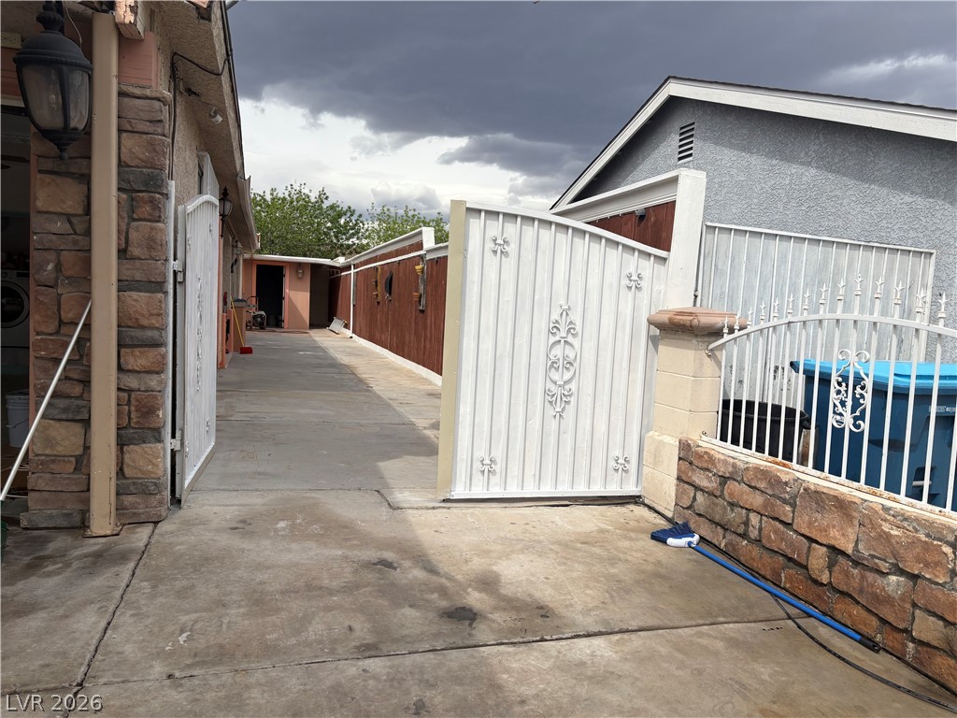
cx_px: 478
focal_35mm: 26
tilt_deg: -4.8
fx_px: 719
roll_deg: -2.1
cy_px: 359
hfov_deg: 67.3
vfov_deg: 53.1
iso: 50
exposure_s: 1/5814
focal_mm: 5.96
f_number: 1.6
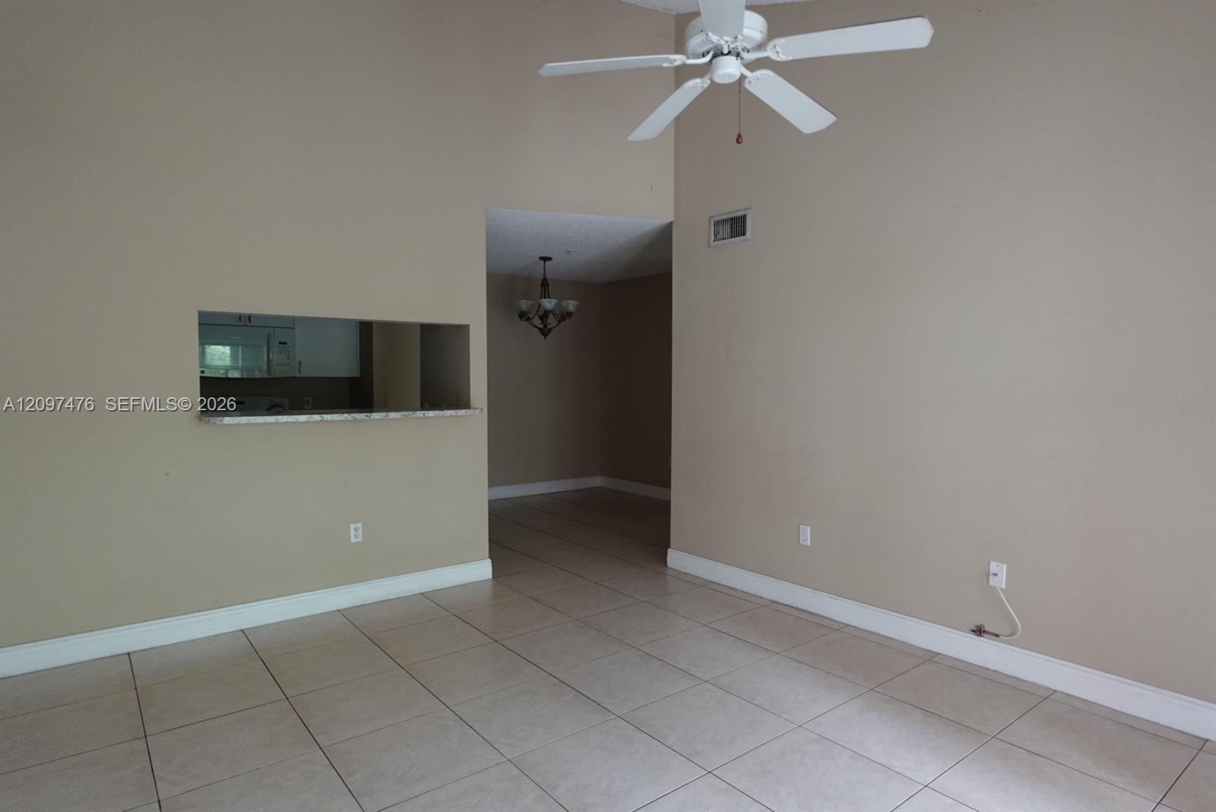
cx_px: 608
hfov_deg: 83.9
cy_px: 406
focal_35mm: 20
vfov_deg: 62.0
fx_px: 676
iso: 640
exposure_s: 1/80
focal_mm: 7.6
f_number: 2
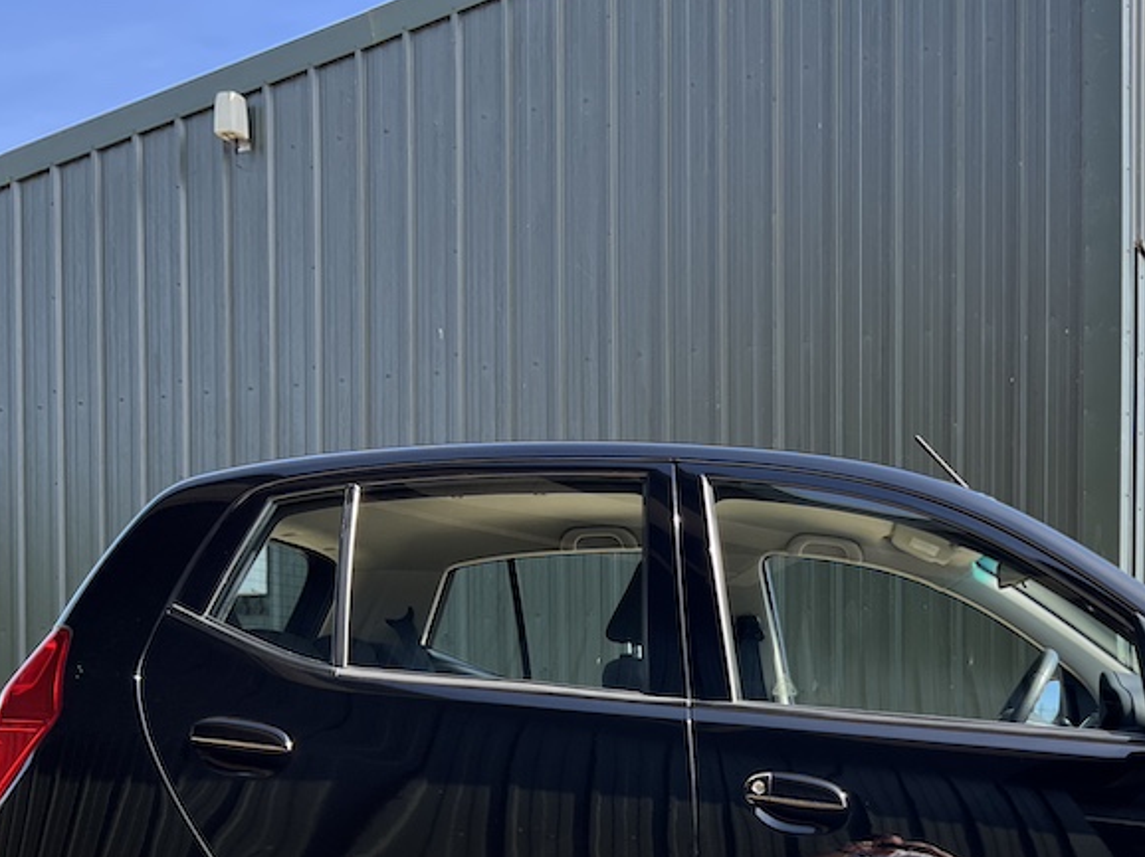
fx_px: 1488
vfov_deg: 31.1
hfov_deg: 41.0
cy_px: 722
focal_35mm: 45
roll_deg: +0.3
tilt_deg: -1.3
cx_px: 838
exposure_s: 1/840
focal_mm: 5.7
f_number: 1.5
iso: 50
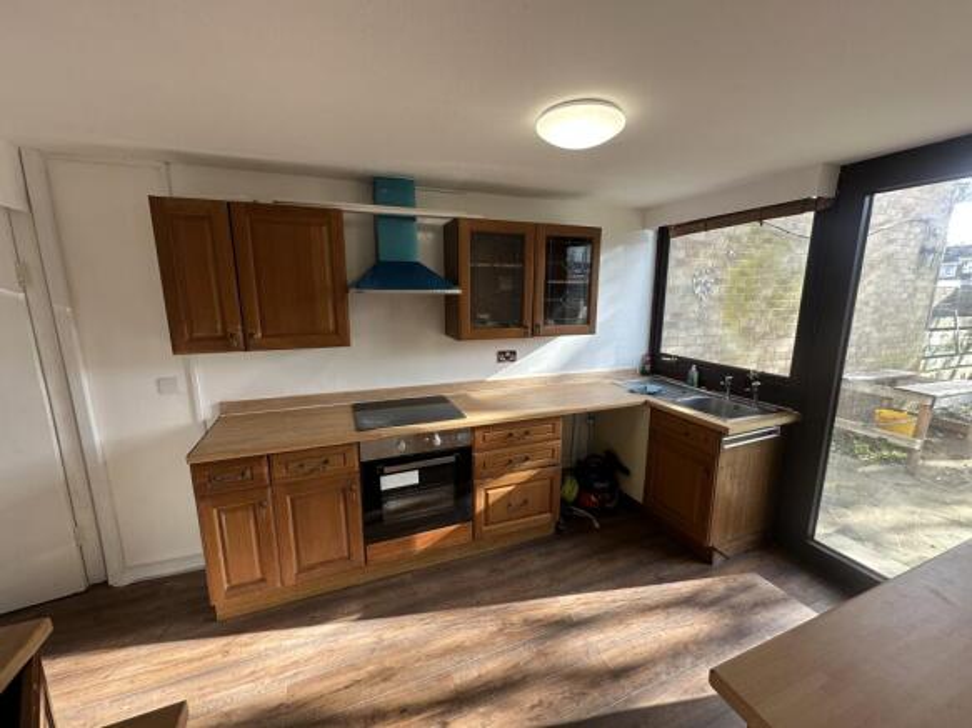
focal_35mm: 14
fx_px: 393
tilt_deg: -11.1
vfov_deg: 85.7
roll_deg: +0.2
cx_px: 486
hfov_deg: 102.1
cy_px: 364
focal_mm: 2.22
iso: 50
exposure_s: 1/99
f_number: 2.2
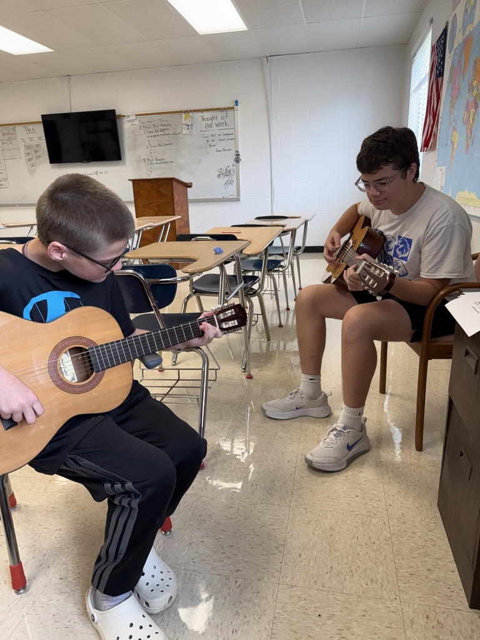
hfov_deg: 56.8
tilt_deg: -16.0
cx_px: 240
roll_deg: +1.3
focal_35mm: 24
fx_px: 444
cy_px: 320
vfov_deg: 71.6
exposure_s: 1/120
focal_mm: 6.76
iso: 125
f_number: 1.78
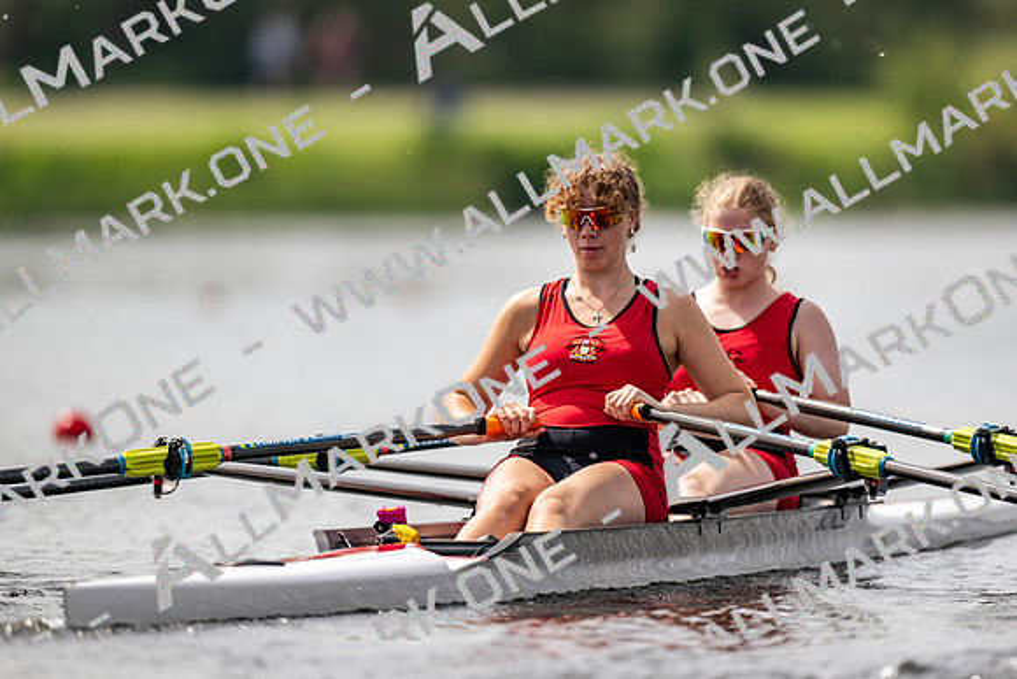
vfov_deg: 2.3
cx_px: 508
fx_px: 16953
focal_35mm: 600
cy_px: 340
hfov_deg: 3.4
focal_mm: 600
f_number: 4
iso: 200
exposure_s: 1/2500
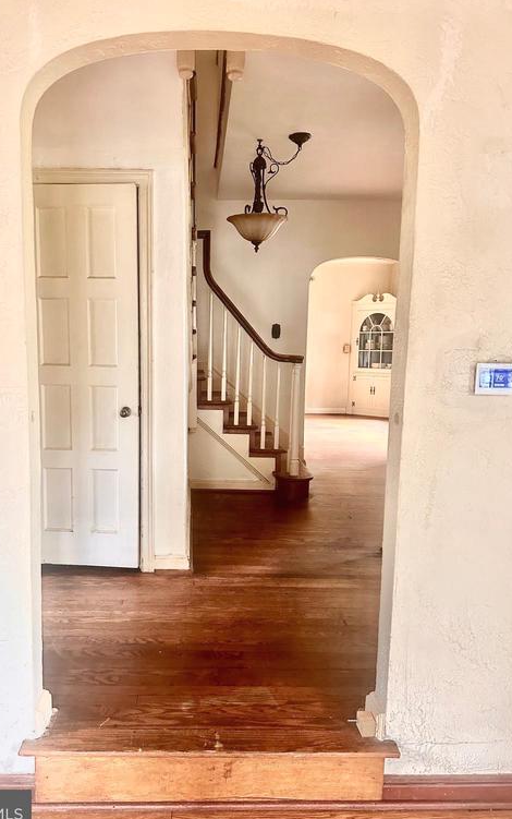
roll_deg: -0.7
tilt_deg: -7.0
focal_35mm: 26
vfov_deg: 70.4
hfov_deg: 47.4
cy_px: 415
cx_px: 209
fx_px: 580
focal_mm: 6.86
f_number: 1.78
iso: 640
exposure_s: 1/60
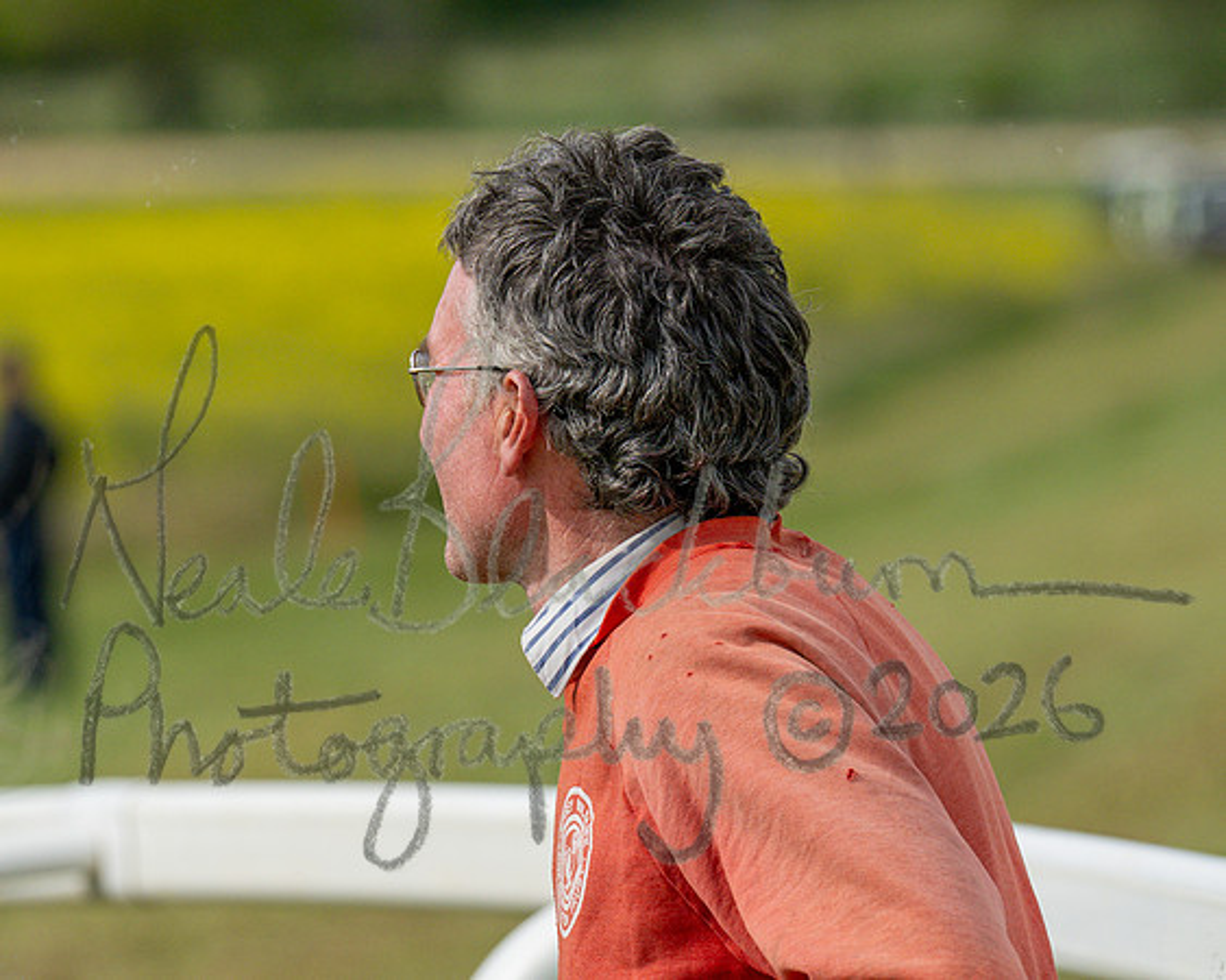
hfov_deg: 4.2
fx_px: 16719
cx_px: 427
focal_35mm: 461
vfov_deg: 3.4
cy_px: 444
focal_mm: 200
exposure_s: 1/2500
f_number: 5
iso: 400
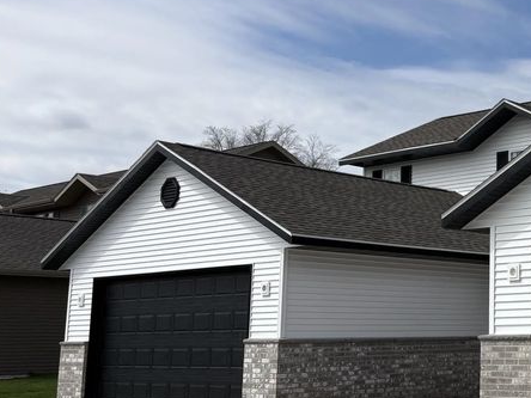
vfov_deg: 24.4
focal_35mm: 60
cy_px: 192
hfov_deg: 28.7
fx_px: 920
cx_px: 604
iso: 50
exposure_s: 1/6329
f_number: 1.6
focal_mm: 5.96
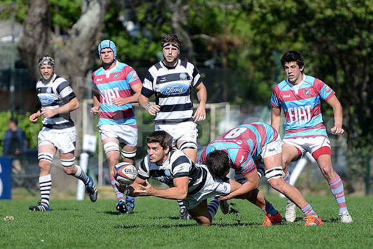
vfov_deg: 5.1
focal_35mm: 270
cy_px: 124
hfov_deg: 7.6
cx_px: 186
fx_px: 2798
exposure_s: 1/2000
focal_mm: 270
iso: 320
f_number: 4
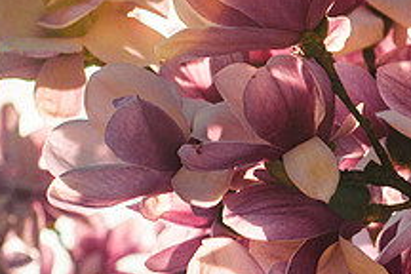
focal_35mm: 346
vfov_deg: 4.0
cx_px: 363
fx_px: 3950
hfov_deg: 5.9
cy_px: 52
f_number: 11
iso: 250
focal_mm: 86
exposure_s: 1/500
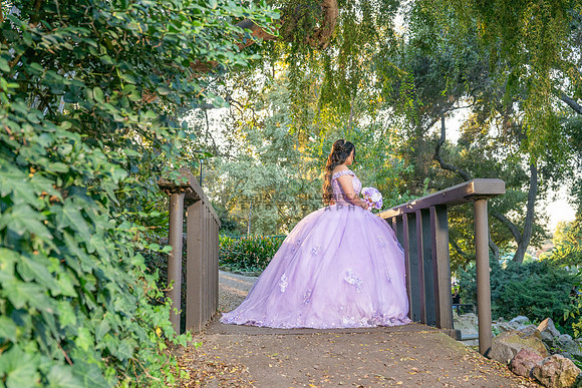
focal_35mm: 34
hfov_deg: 55.8
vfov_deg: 38.9
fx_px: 550
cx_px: 291
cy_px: 194
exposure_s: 1/200
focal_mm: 34
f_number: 4.5
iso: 400
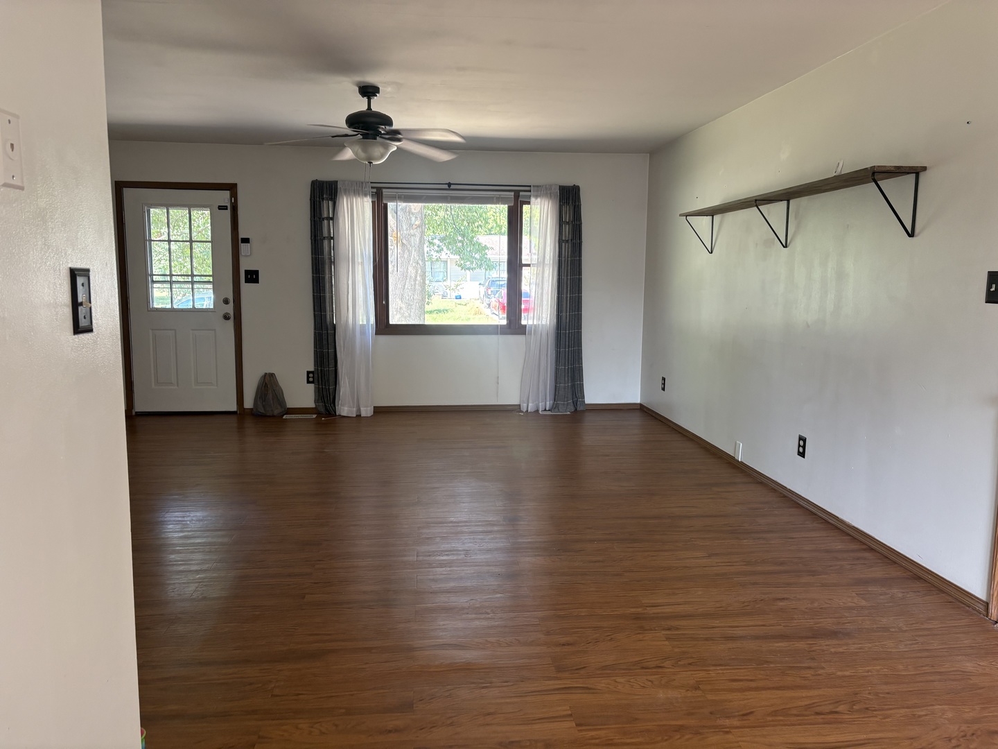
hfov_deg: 67.3
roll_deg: +0.4
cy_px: 374
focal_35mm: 26
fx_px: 750
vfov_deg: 53.1
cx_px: 499
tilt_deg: -7.6
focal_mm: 5.96
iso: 125
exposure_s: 1/70
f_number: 1.6
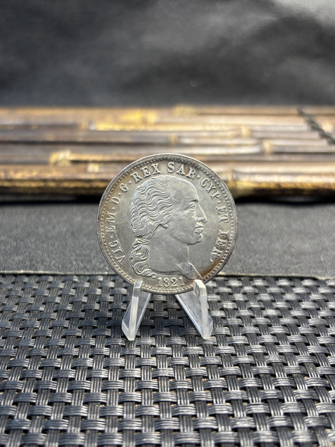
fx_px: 335
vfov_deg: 67.3
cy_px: 224
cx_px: 168
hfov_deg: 53.1
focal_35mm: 26
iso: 160
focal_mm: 5.96
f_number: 1.6
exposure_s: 1/50
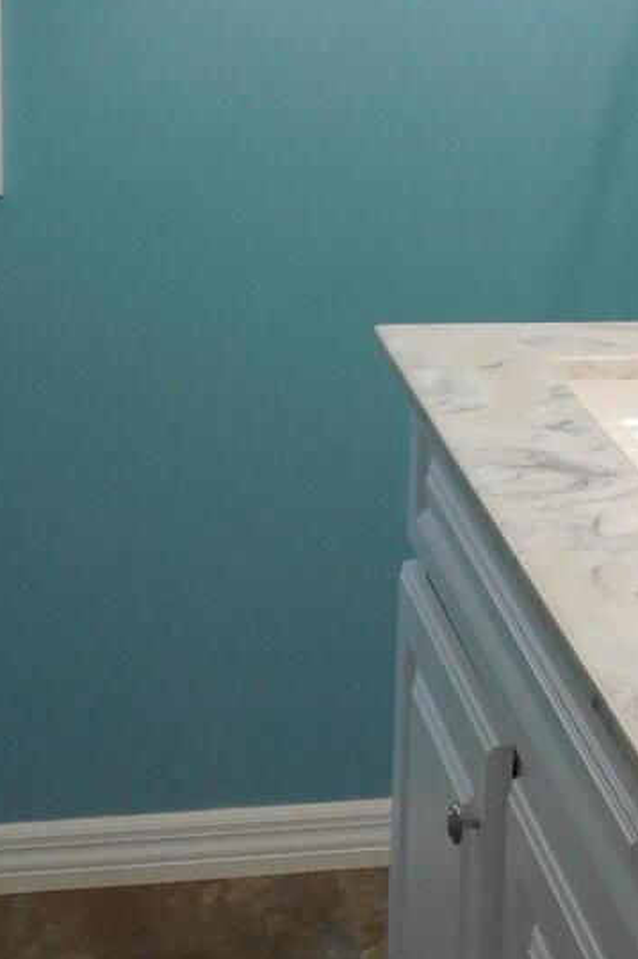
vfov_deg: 22.6
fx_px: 2369
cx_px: 670
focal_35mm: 89
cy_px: 223
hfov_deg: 15.0
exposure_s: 1/40
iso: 125
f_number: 3
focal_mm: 4
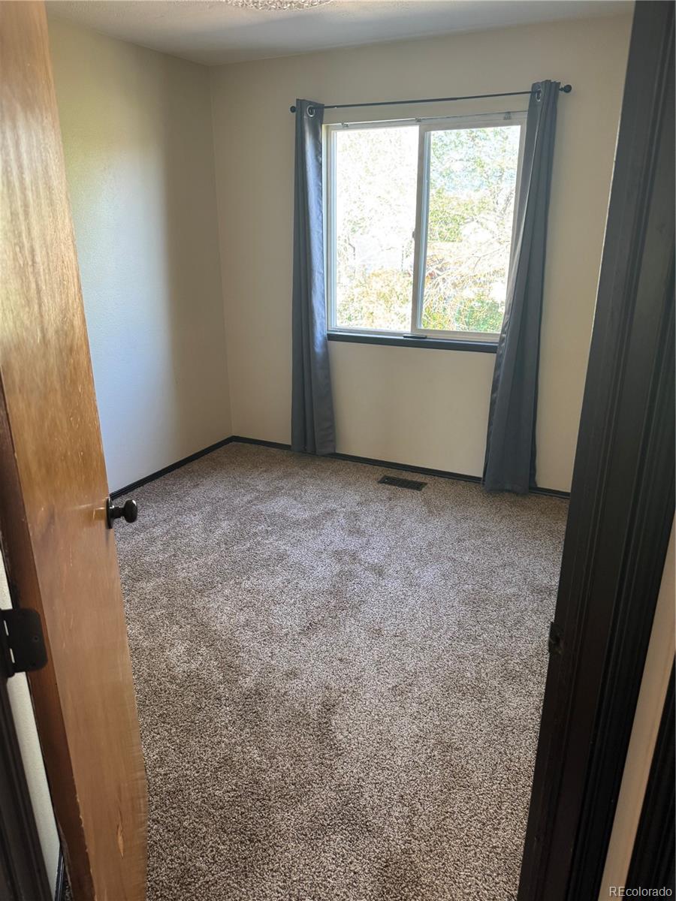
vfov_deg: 71.6
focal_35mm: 24
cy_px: 450
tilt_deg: -18.8
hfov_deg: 56.8
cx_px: 338
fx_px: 625
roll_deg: -0.4
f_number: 1.78
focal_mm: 6.76
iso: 200
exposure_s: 1/60
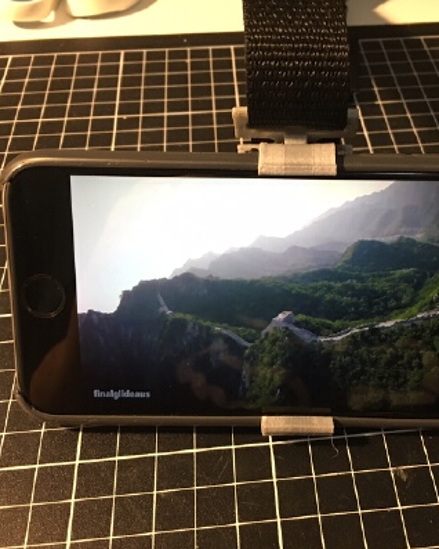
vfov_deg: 47.9
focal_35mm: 38
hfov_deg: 38.8
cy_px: 274
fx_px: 617
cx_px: 285
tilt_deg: -49.6
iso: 250
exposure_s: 1/33
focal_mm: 4.15
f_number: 2.2
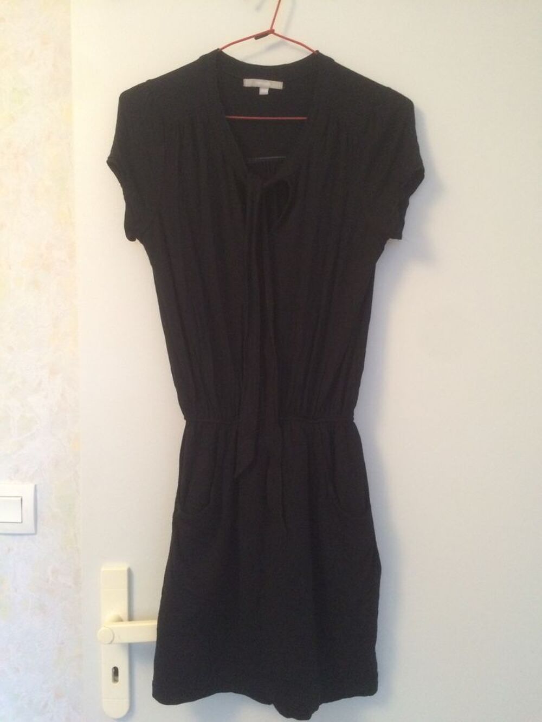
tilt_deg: -2.6
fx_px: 605
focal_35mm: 29
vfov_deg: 61.7
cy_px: 361
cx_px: 271
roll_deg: +0.0
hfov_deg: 48.2
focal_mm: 4.15
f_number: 2.2
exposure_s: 1/17
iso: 320
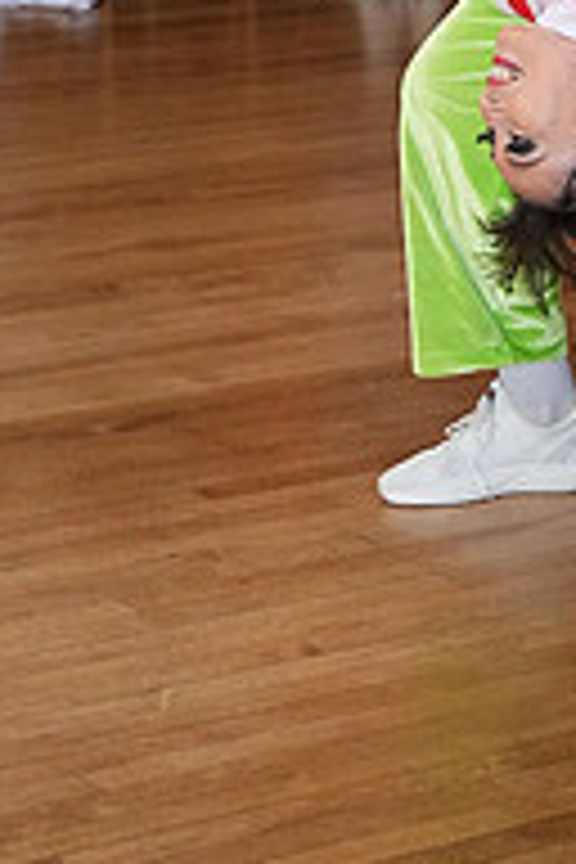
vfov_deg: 14.2
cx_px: 430
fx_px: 3264
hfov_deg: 10.1
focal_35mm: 136
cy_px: -378
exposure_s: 1/200
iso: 5000
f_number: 4
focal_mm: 45
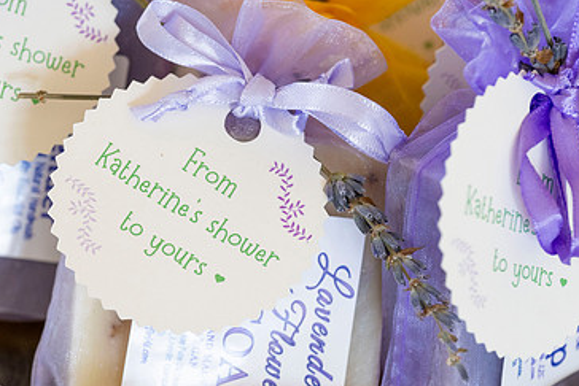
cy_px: 239
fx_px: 3073
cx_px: 207
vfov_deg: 7.2
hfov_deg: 10.8
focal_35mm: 191
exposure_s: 1/80
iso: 800
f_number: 5.6
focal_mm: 120
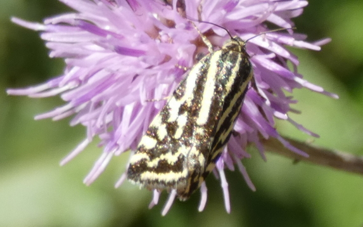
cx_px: 210
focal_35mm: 213
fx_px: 2107
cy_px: 94
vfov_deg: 6.2
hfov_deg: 9.8
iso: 80
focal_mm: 24.2
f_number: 5.3
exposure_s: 1/125
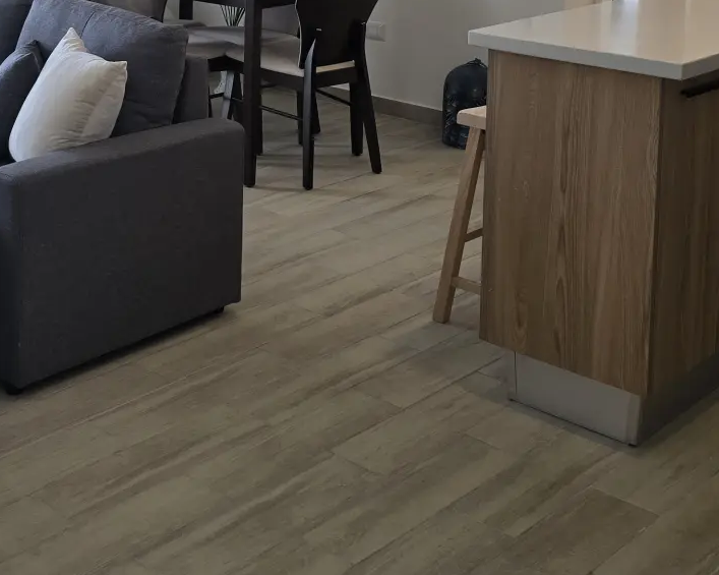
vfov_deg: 23.5
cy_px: -50
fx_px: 1298
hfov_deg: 30.2
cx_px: 135
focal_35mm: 61
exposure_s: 1/180
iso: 40
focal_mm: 6.3
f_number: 1.7
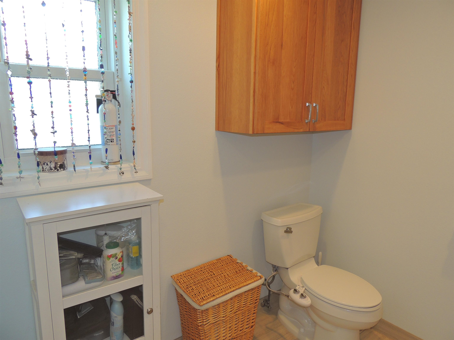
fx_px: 315
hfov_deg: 71.6
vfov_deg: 56.8
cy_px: 170
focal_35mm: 24
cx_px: 227
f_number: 3
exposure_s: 1/40
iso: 200
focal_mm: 4.3
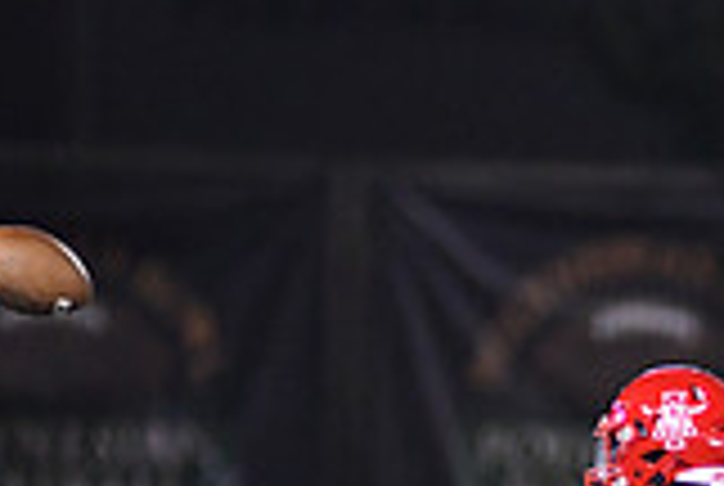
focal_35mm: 1079
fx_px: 21740
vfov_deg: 1.3
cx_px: 994
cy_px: 686
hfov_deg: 1.9
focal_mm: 300
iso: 4500
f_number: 2.8
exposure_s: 1/1000
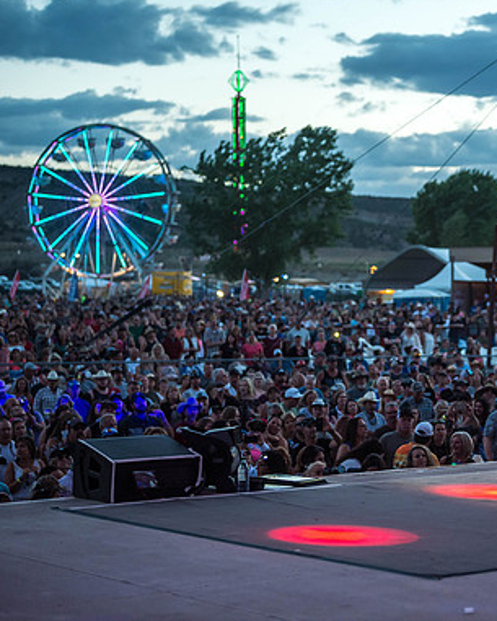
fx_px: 1838
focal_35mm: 100
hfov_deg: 15.3
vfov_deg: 19.2
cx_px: 433
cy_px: 308
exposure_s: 1/640
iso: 2000
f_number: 2.8
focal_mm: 70
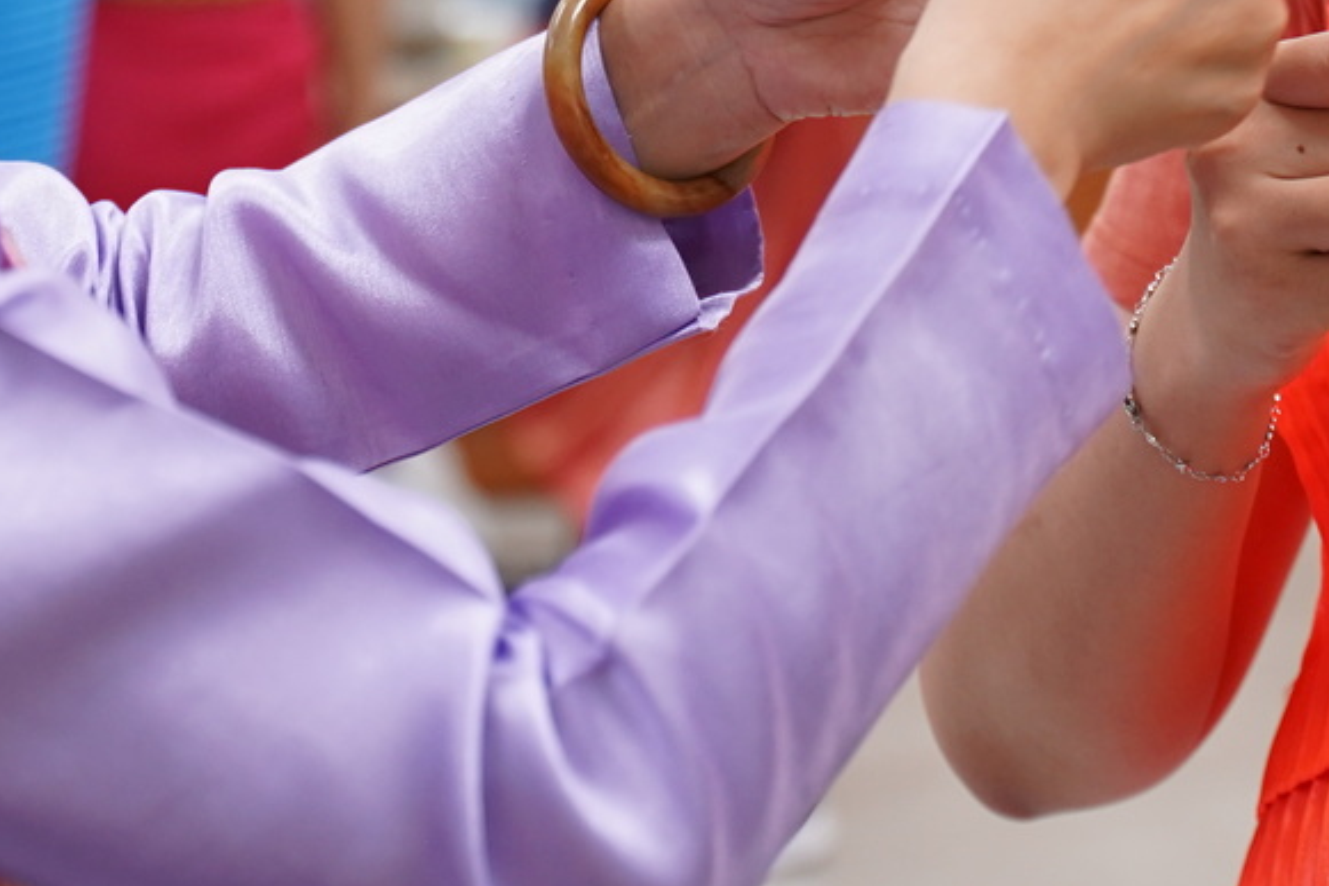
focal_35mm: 162
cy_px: -222
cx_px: 915
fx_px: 5978
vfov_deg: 8.4
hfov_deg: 12.7
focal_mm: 49
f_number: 2.8
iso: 800
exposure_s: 1/125
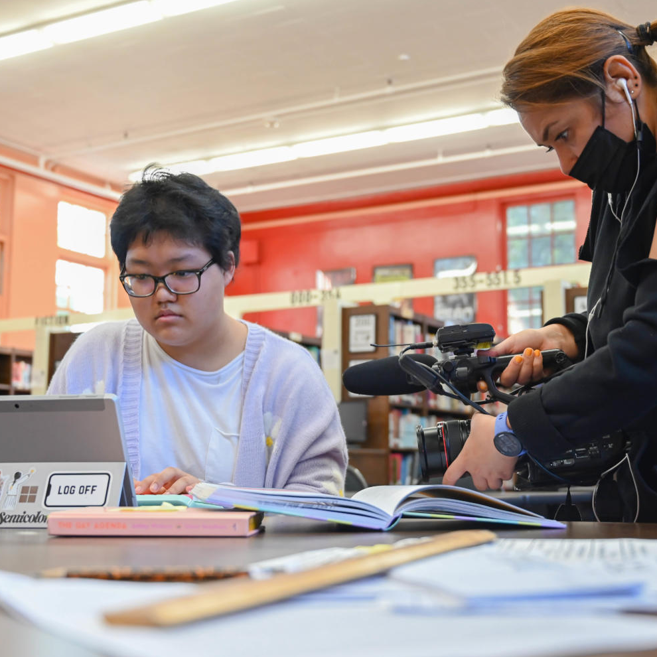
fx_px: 1052
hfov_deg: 34.6
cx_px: 367
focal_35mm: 49
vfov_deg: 34.7
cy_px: 329
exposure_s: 1/125
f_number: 4
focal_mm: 38
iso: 1250
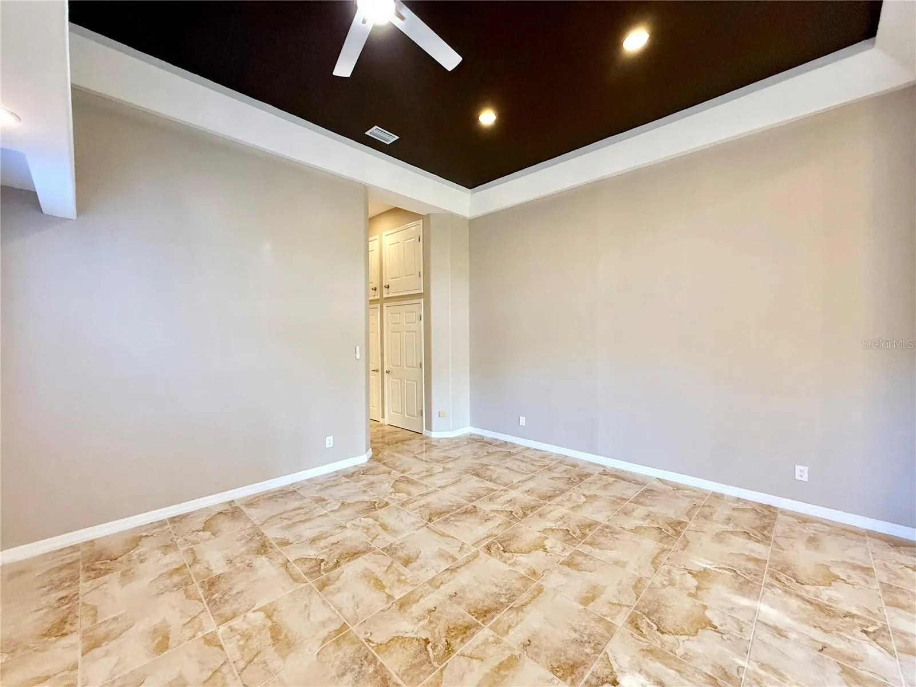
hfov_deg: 102.1
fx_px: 370
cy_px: 344
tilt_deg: -1.1
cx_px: 458
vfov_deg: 85.7
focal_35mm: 14
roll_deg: -0.2
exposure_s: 1/120
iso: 320
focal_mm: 2.22
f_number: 2.2
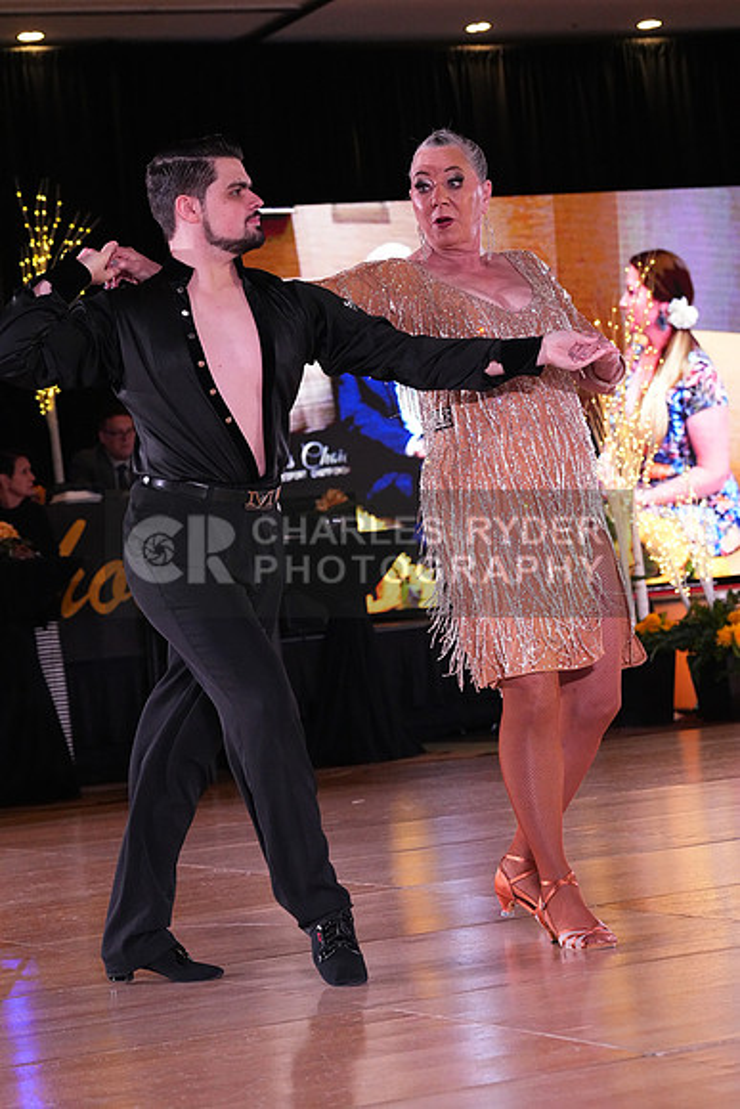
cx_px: 370
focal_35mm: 94
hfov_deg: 14.6
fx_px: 2896
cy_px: 554
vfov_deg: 21.7
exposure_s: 1/400
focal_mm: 94
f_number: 6.3
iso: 8000
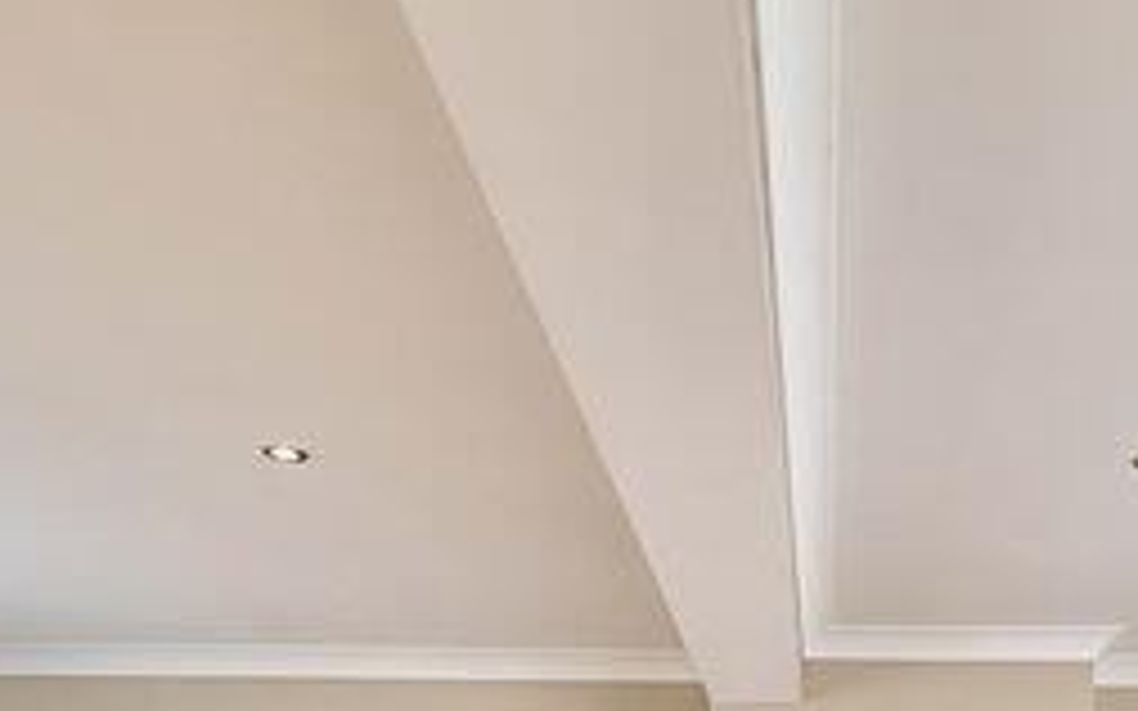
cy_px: 954
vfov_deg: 23.7
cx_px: 828
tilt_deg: -0.2
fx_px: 1457
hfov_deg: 41.6
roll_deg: +0.1
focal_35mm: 47
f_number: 2.2
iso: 160
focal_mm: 2.22
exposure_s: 1/50
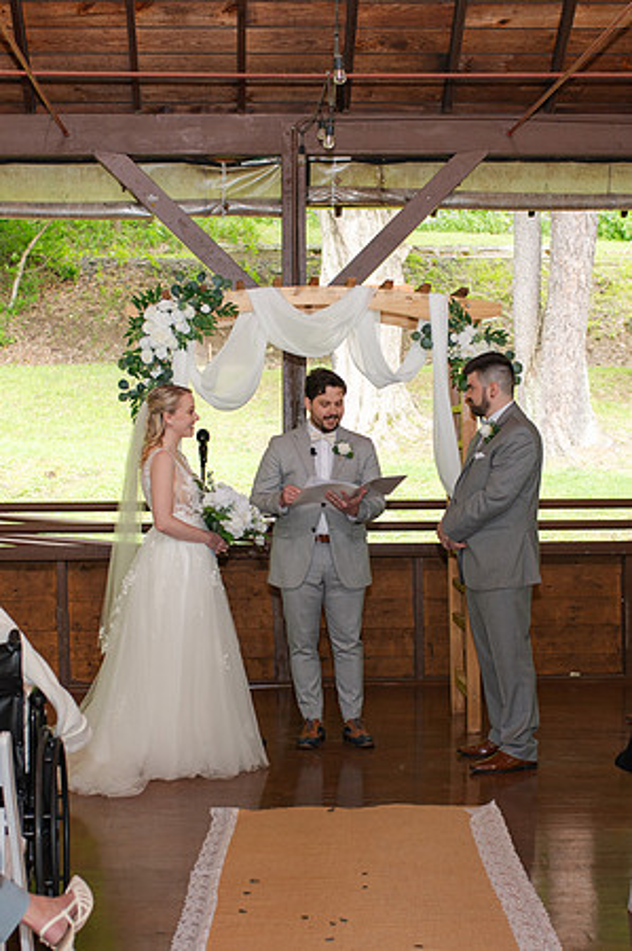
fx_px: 1766
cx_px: 326
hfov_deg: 20.3
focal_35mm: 67
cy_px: 531
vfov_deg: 30.1
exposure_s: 1/200
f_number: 3.2
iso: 450
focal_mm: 35
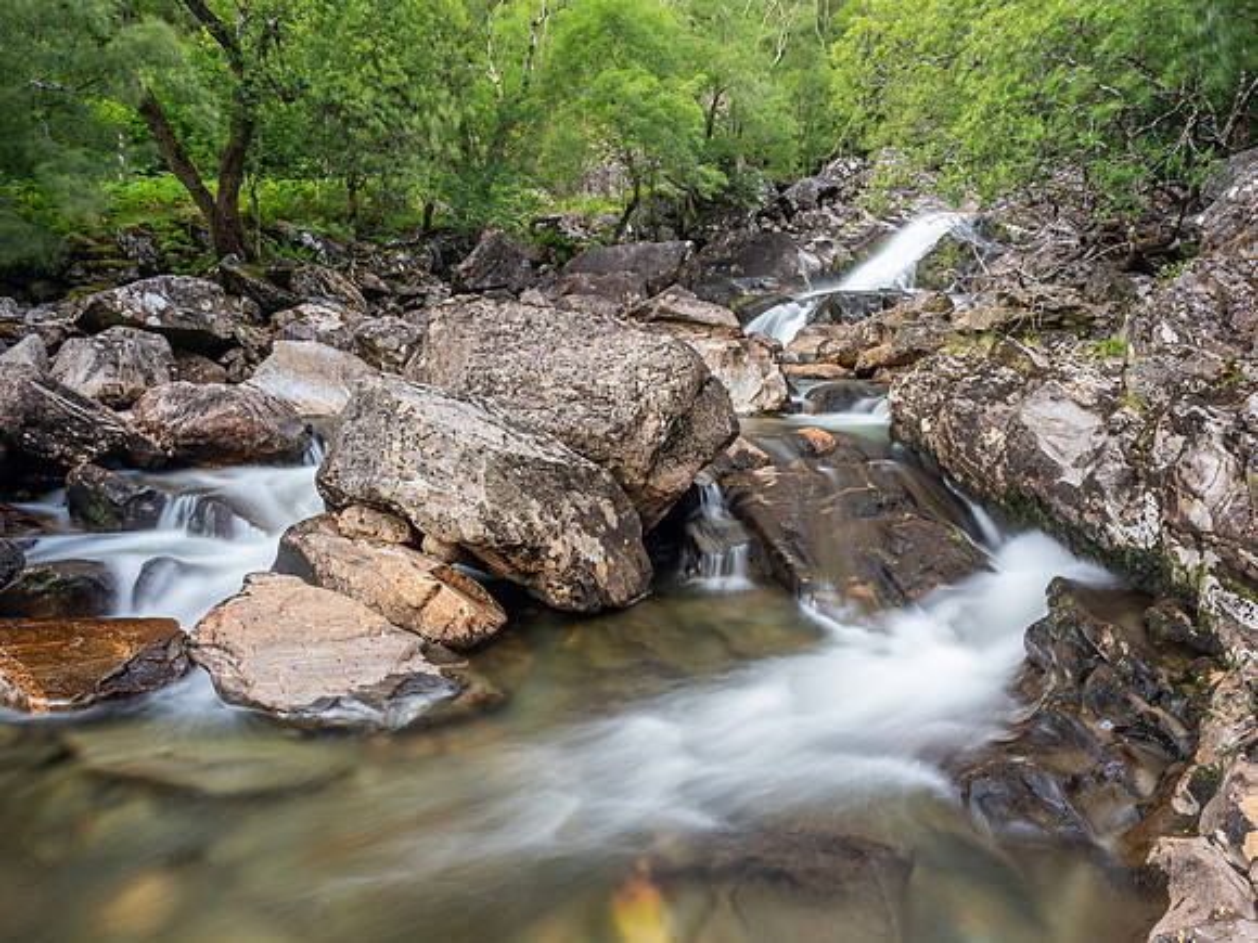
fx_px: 872
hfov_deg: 71.6
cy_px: 472
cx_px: 629
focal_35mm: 24
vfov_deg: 56.8
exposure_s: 4
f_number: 7.1
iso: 200
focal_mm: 12
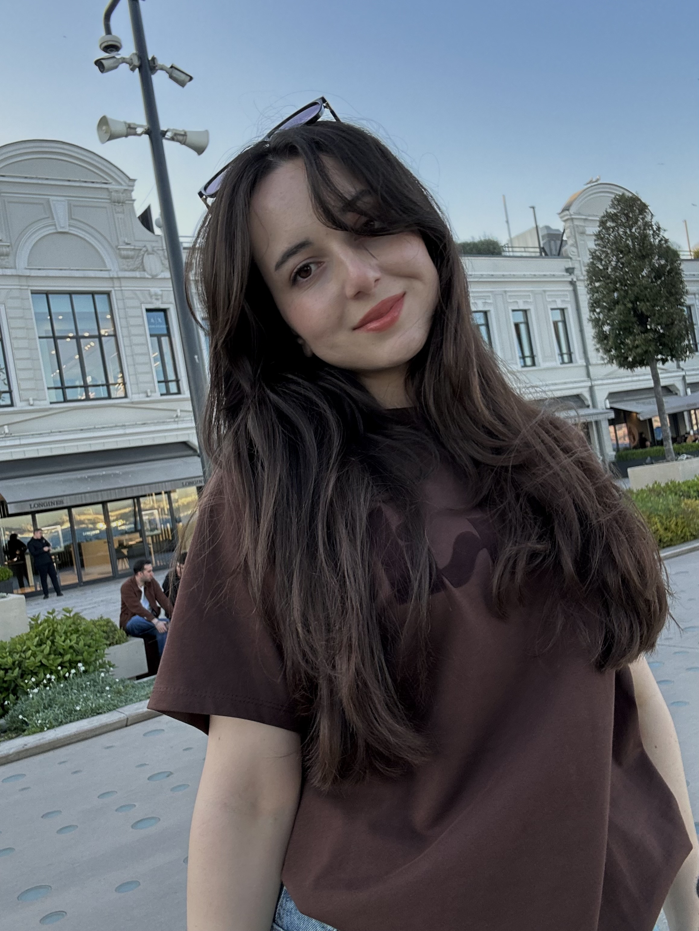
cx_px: 350
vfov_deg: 60.0
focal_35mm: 30
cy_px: 466
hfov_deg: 46.8
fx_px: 808
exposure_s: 1/121
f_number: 1.9
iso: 32
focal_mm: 2.69
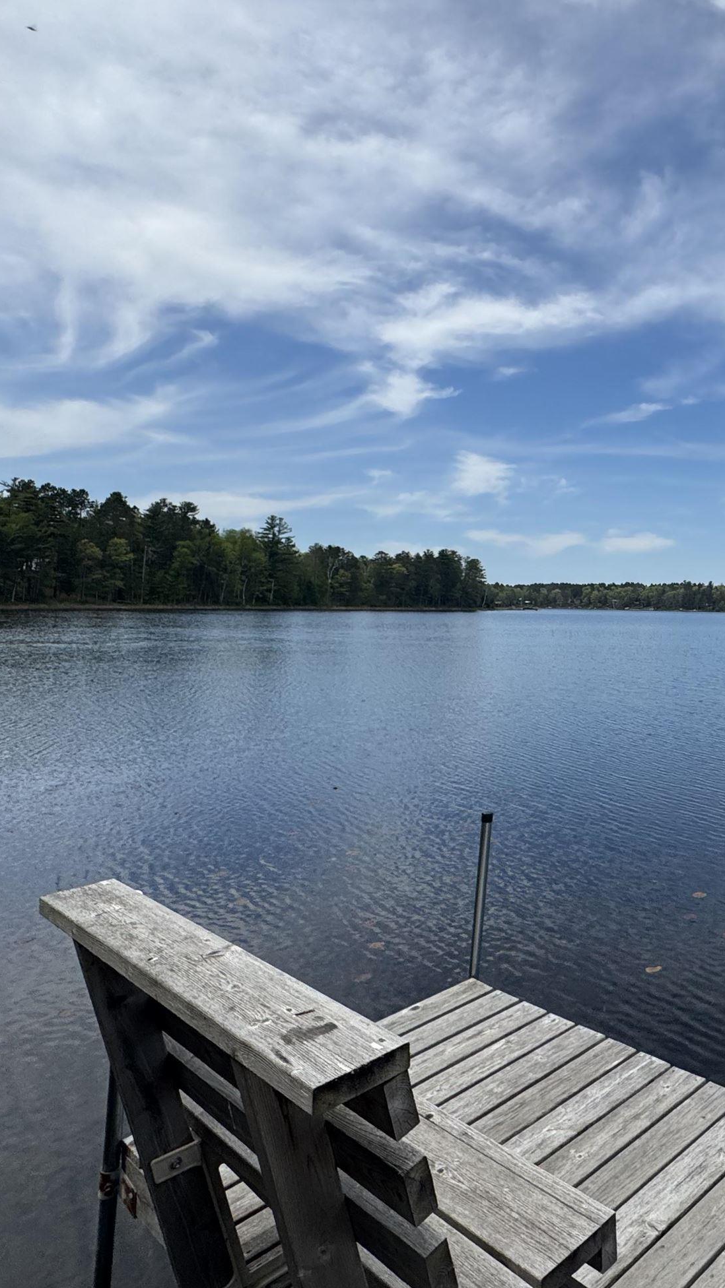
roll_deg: -1.3
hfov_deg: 41.1
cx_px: 736
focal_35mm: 24
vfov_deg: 76.0
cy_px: 570
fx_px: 820
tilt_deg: +2.3
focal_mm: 2.22
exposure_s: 1/2770
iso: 50
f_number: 2.2
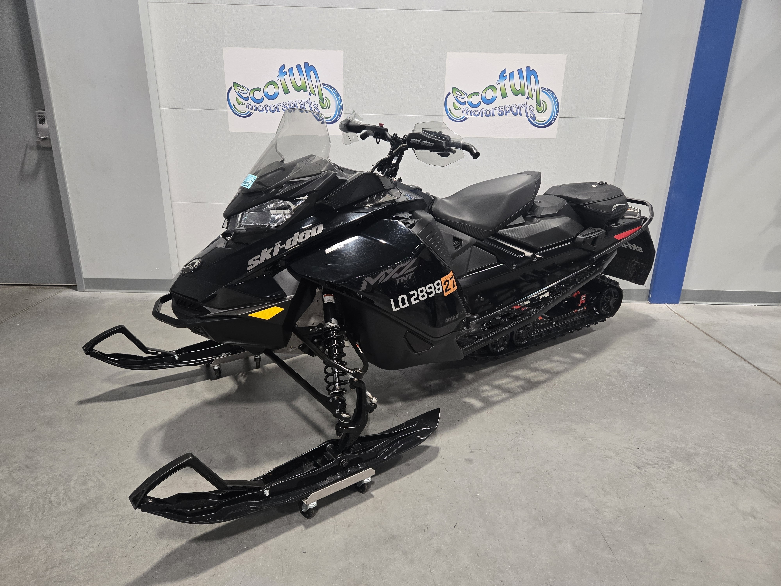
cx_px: 390
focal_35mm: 23
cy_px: 293
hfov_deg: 73.9
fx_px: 519
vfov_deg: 58.9
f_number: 1.8
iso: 320
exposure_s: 1/120
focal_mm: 5.4
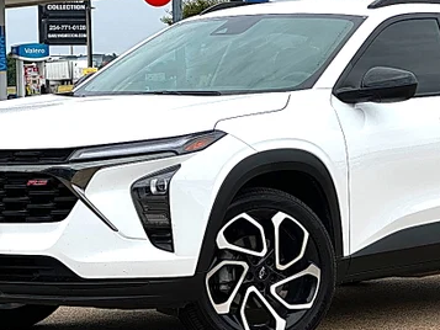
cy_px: 139
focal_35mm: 151
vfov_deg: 9.8
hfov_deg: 13.1
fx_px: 1920
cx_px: 274
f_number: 2.8
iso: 32
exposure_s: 1/585
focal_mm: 9
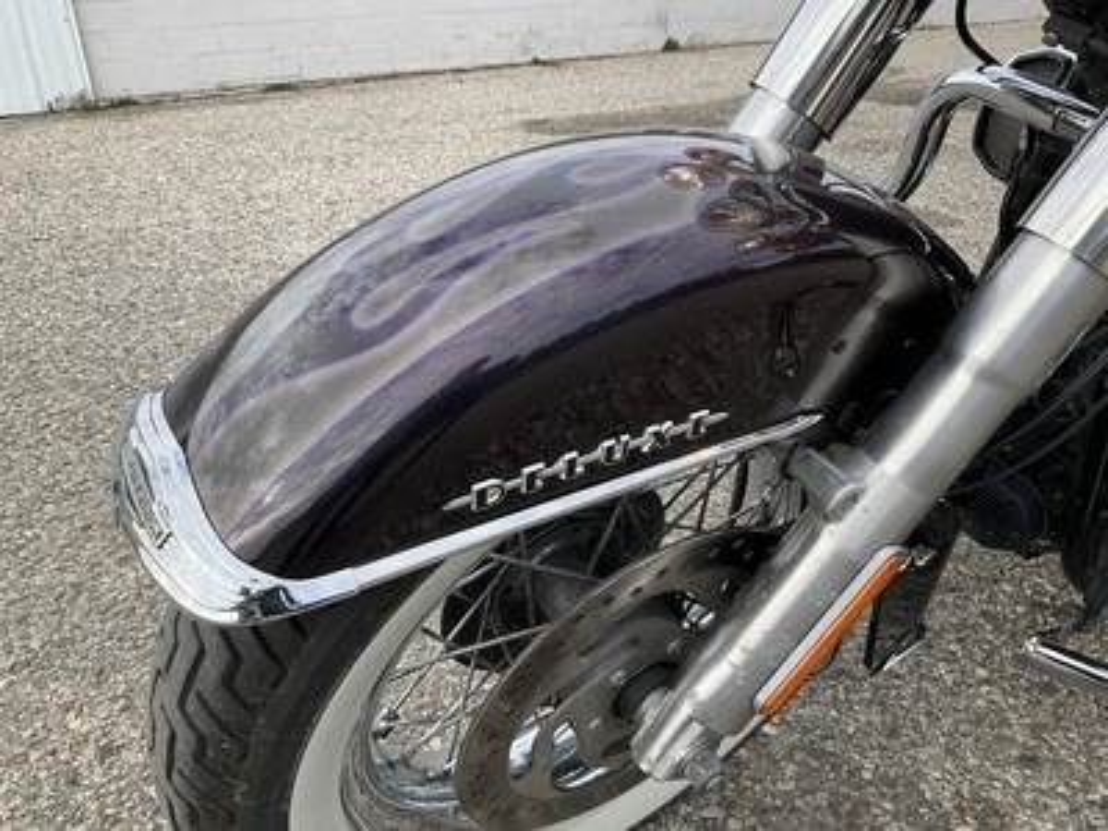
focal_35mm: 29
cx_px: 554
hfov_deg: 61.7
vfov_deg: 48.2
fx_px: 928
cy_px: 416
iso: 25
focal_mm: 3
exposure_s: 1/540
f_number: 1.8
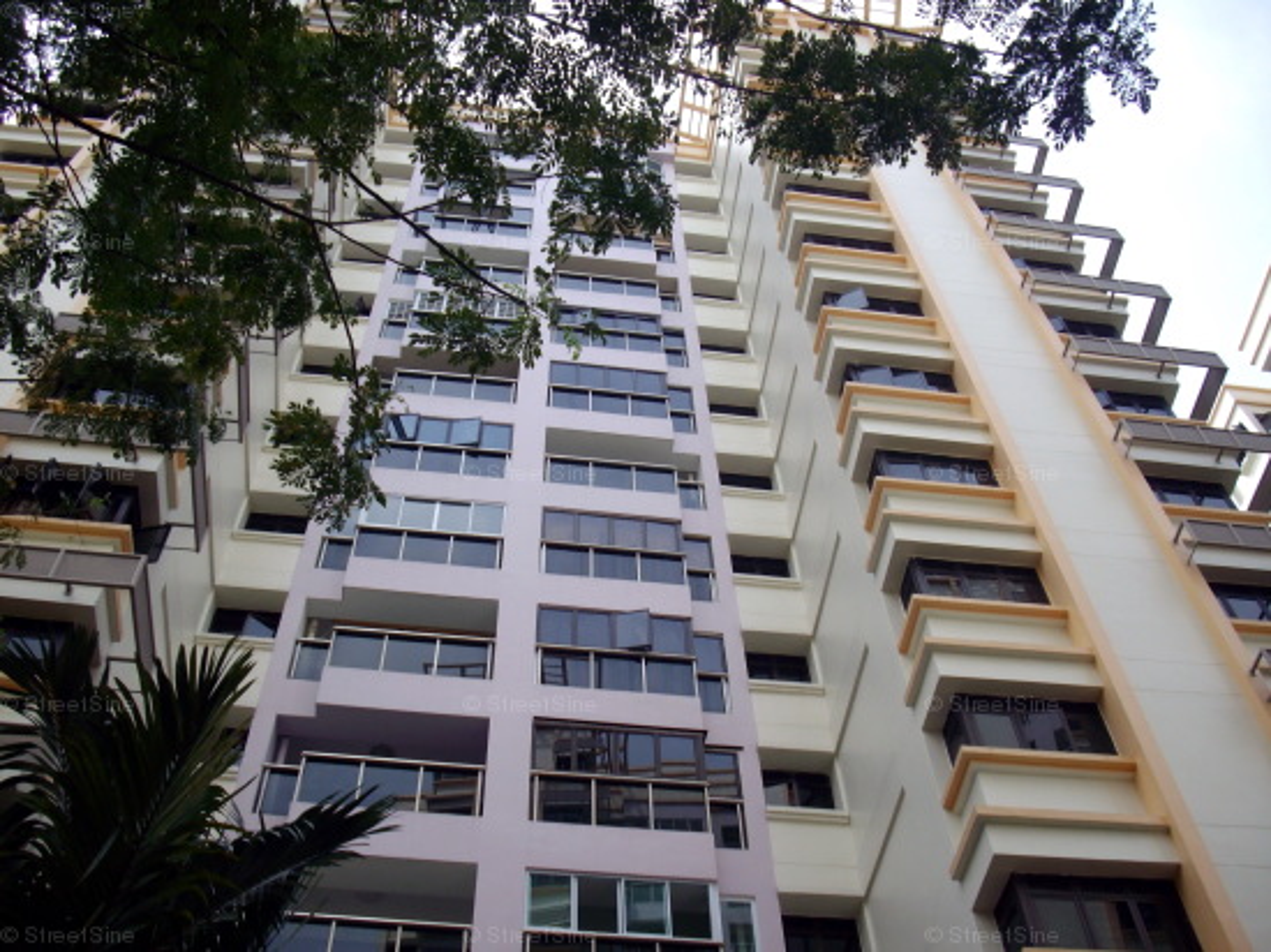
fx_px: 1358
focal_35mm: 37
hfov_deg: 50.2
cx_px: 636
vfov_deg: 38.6
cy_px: 476
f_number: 5.6
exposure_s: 1/160
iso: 80
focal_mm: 6.2
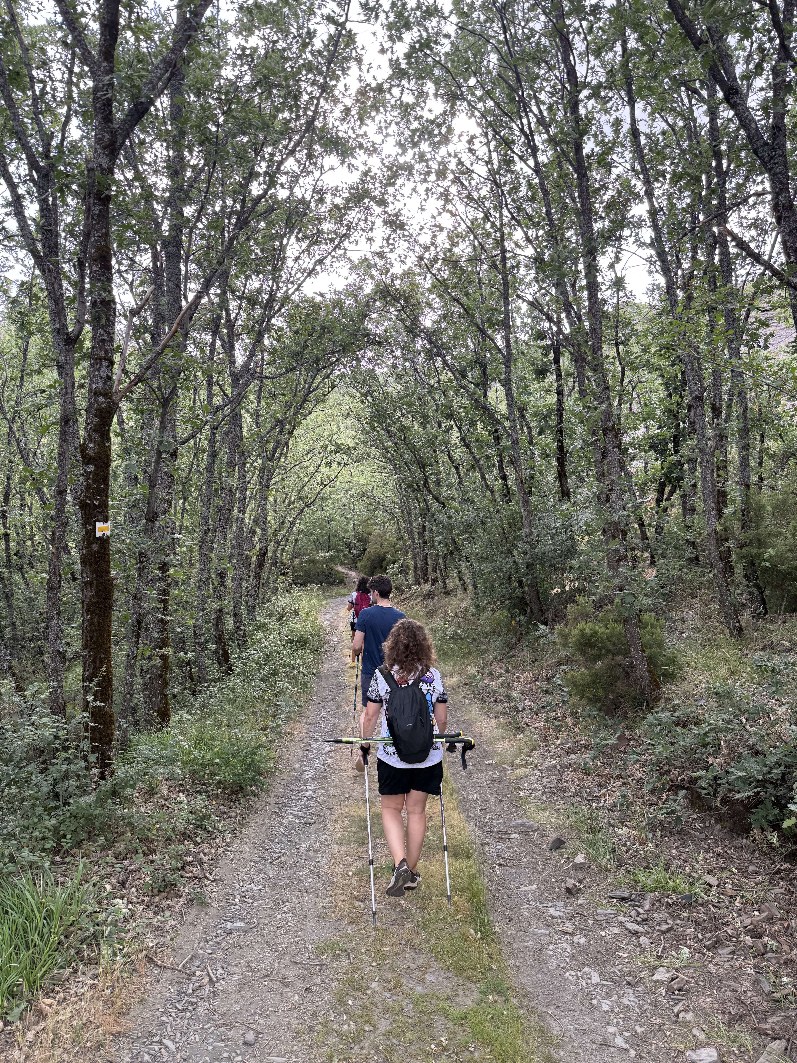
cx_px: 398
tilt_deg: -1.4
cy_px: 532
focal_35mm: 24
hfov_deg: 56.8
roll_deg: +0.6
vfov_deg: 71.6
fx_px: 737
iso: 125
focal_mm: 6.76
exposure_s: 1/243
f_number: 1.78
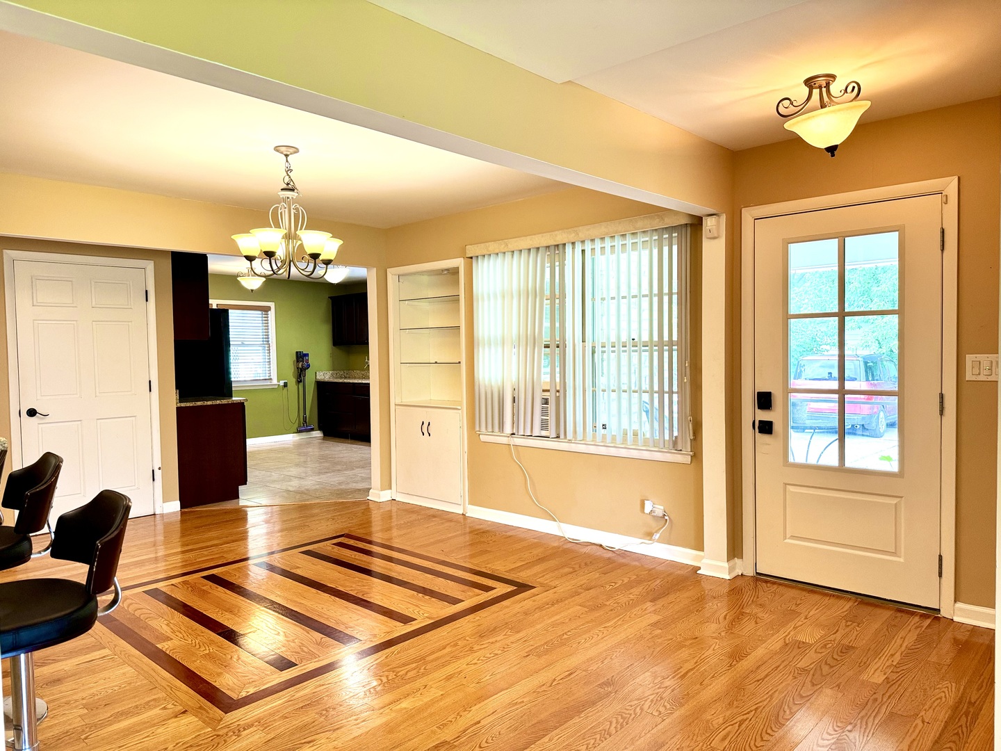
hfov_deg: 71.6
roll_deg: +0.9
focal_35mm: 24
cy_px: 376
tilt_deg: -2.2
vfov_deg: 56.8
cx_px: 500
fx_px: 694
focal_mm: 6.76
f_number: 1.78
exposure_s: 1/60
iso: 160
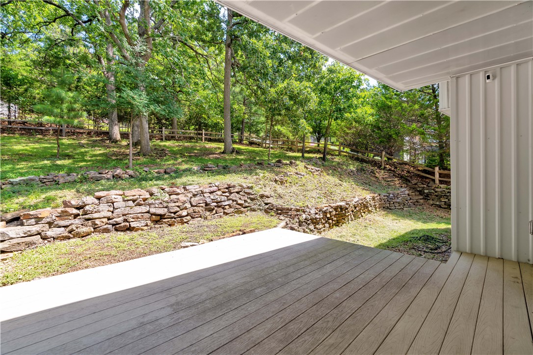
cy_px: 178
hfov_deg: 96.7
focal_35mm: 16
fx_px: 237
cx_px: 266
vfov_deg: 73.7
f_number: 6.3
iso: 100
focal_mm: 16
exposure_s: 1/30
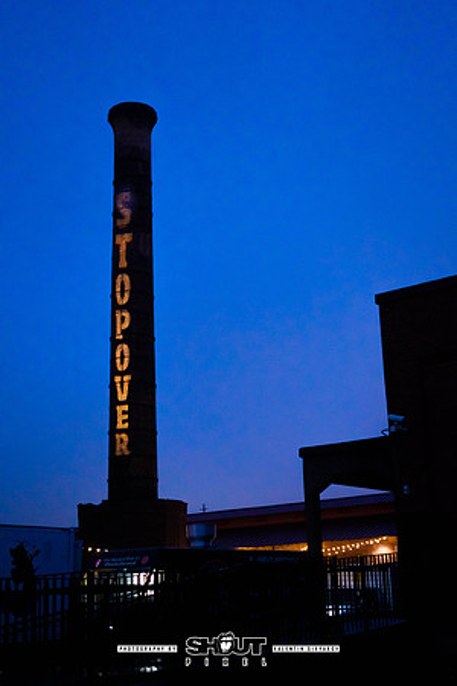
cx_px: 228
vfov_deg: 39.6
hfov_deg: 27.0
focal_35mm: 50
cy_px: 343
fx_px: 952
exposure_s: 1/250
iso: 3200
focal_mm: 50
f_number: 2
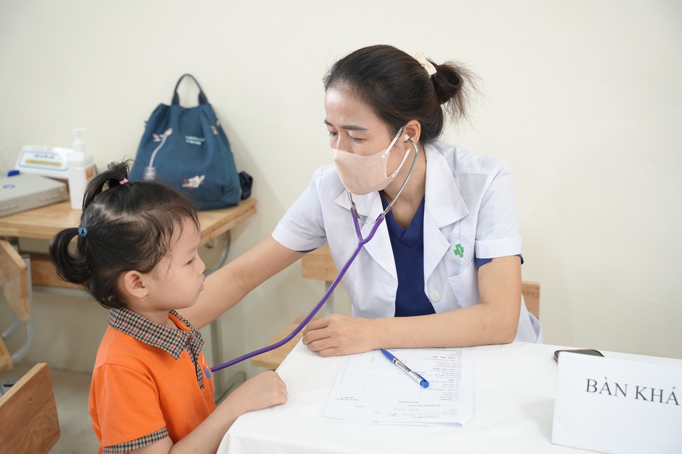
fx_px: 822
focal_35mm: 43
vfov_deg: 30.9
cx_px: 345
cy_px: 229
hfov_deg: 45.1
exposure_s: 1/125
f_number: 3.5
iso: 2000
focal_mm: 42.4
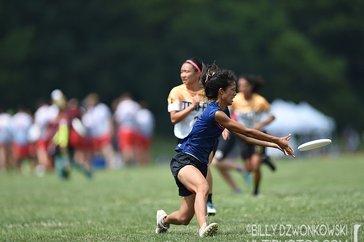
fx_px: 4494
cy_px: 124
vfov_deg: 3.1
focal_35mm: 445
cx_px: 202
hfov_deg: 4.6
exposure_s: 1/1600
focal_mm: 400
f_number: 2.8
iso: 100
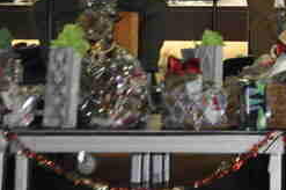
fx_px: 2039
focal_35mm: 257
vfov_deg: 5.3
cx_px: 369
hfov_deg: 7.9
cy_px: -48
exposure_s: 1/60
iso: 1600
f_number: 5
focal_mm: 66
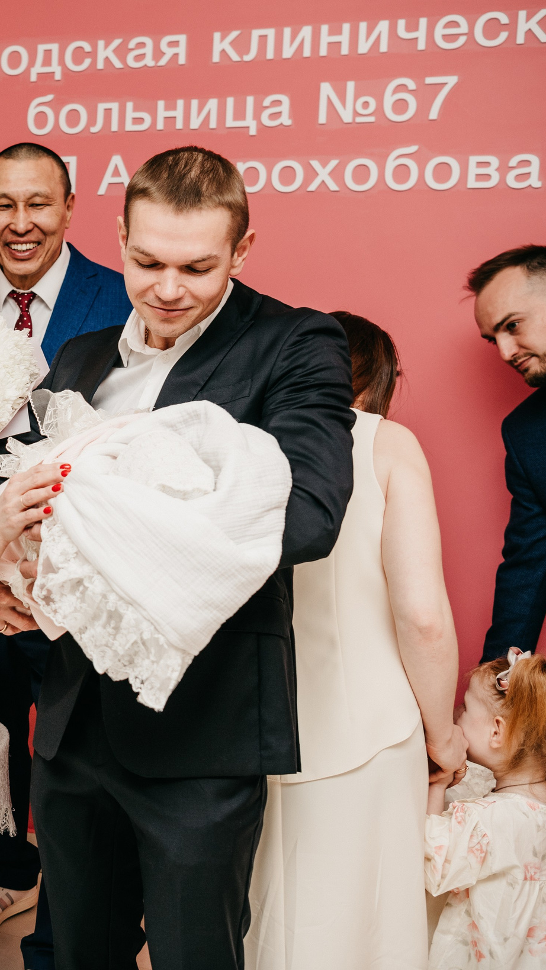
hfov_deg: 21.3
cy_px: 471
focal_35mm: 52
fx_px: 1338
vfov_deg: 39.9
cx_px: -122
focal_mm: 31
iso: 160
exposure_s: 1/160
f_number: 4
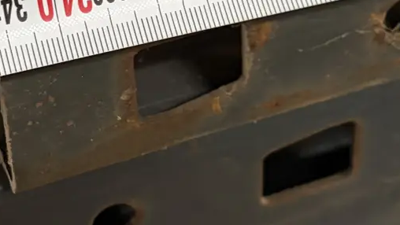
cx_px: 166
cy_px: -27
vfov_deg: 11.2
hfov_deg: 20.0
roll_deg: +3.9
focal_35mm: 107
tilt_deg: -36.5
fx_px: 1135
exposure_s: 1/25
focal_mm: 5.96
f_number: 1.6
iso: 500
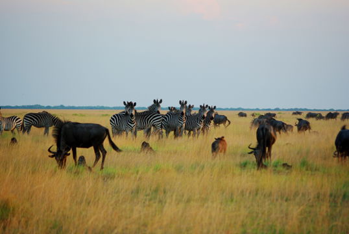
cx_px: 174
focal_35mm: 225
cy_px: 117
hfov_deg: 9.1
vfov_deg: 6.1
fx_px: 2184
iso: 200
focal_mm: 150
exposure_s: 1/125
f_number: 5.6
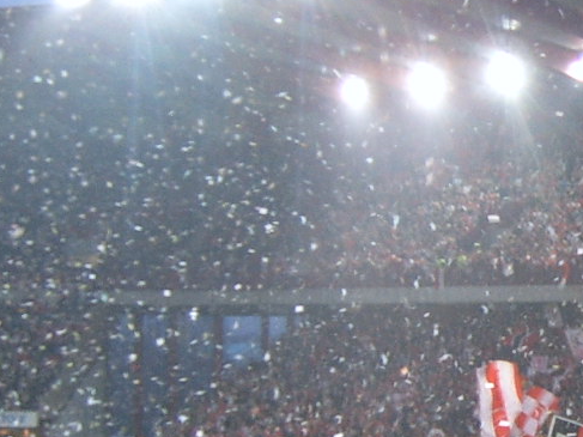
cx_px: 702
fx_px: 1936
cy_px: 250
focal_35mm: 115
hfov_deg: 16.4
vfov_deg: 12.9
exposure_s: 1/30
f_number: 2.8
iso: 83
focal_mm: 5.8
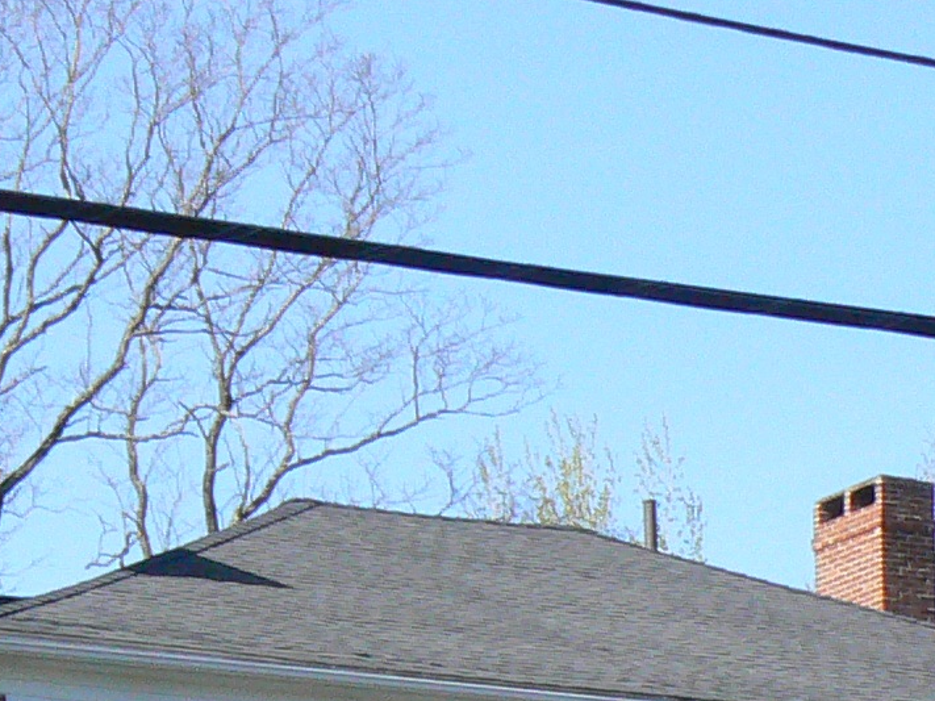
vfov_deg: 6.9
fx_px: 5671
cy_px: 1243
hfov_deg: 9.4
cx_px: 64
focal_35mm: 210
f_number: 8
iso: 200
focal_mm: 8.8
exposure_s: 1/500
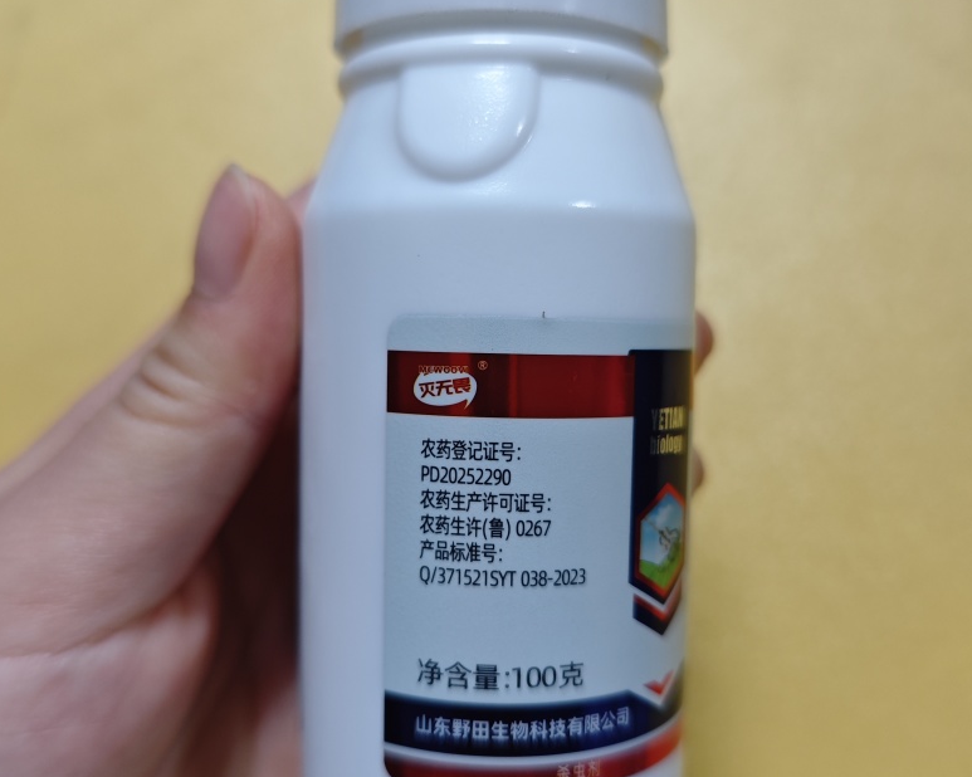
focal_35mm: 31
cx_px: 477
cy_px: 392
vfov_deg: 47.1
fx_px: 892
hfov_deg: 57.2
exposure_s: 1/100
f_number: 1.6
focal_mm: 6.55
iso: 320
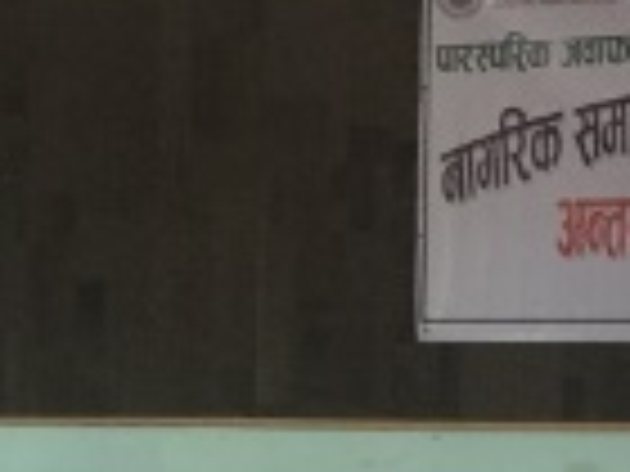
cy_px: 620
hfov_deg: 14.8
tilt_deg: -5.0
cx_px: 346
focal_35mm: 133
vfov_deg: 10.9
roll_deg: -2.4
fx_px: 2421
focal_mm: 4.15
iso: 125
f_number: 2.2
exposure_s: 1/4
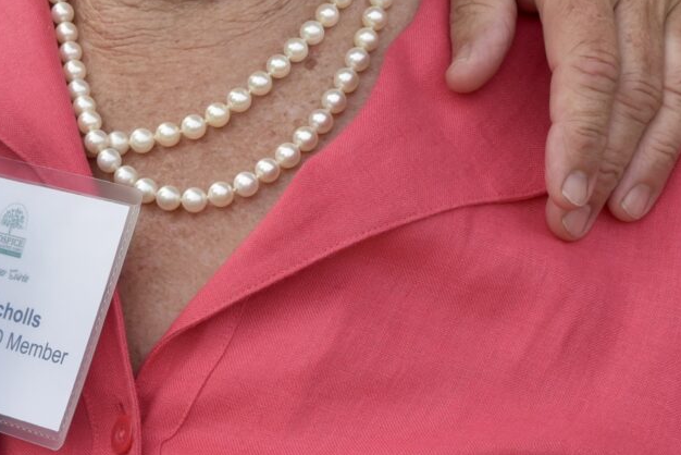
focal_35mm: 180
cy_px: -93
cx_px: -186
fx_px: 3406
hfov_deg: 11.2
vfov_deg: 7.6
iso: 360
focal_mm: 44
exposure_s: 1/250
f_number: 8
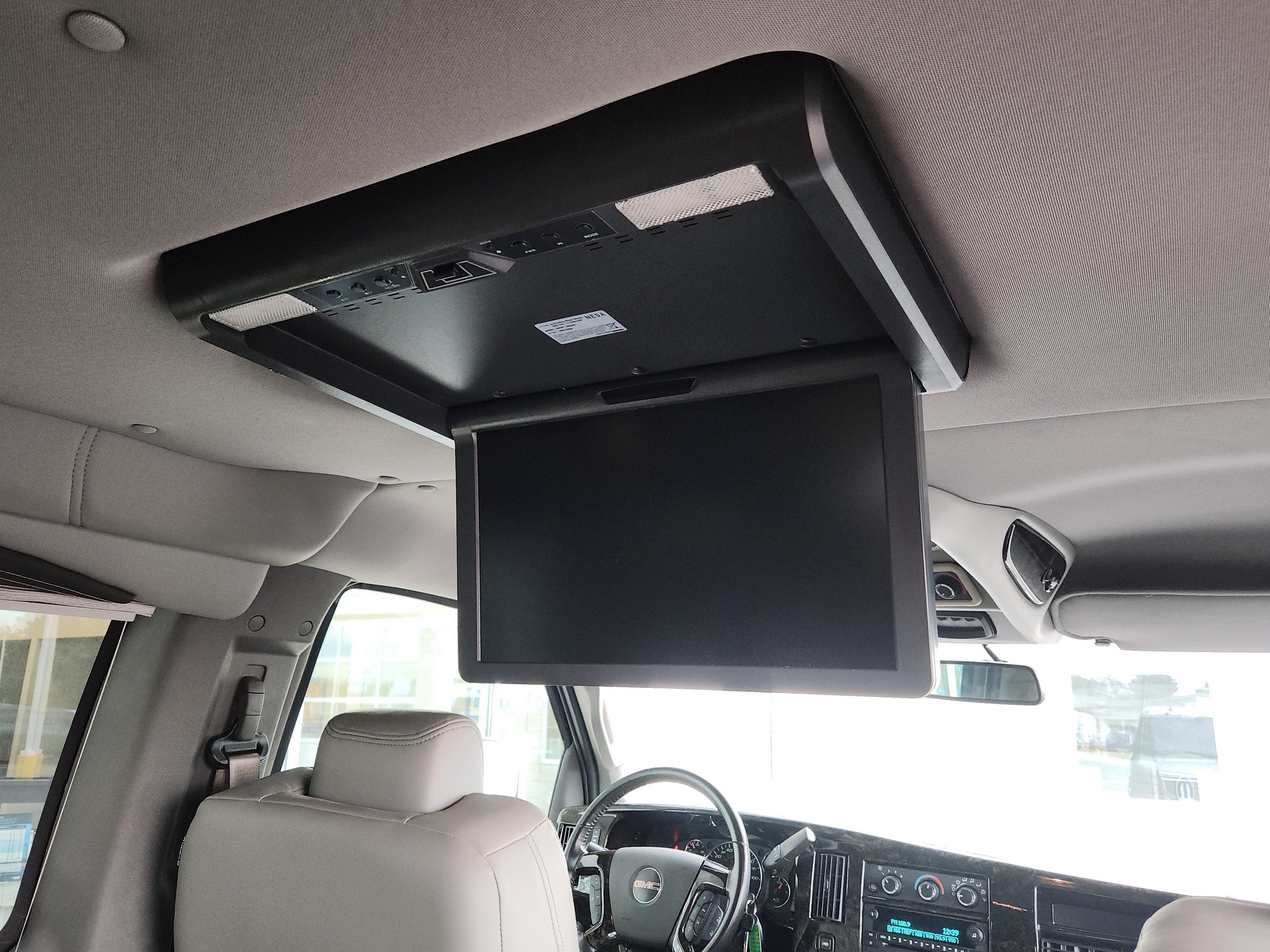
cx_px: 635
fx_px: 917
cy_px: 476
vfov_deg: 54.9
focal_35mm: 25
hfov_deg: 69.4
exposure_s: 1/59
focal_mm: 5.9
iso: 407
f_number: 1.8
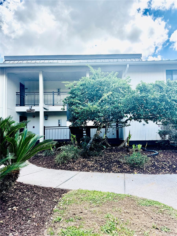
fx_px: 164
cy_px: 118
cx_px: 88
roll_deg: -1.6
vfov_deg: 71.6
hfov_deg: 56.8
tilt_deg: +4.7
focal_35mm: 24
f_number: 1.78
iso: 80
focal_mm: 6.76
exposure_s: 1/2331
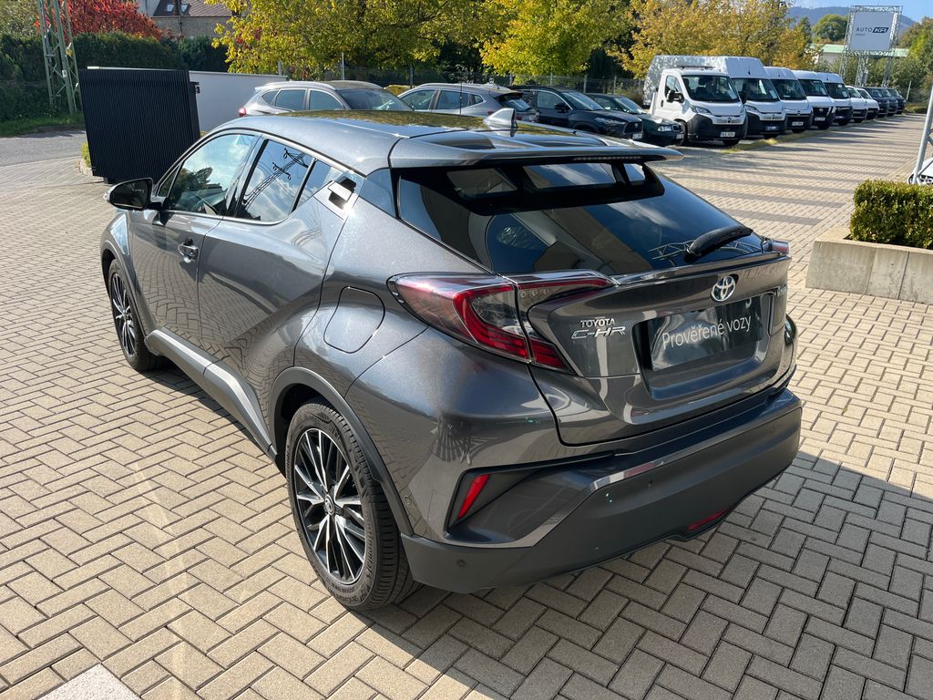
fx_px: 701
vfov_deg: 53.1
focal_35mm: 26
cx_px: 466
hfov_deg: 67.3
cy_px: 350
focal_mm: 5.1
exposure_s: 1/1957
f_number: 1.6
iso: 50
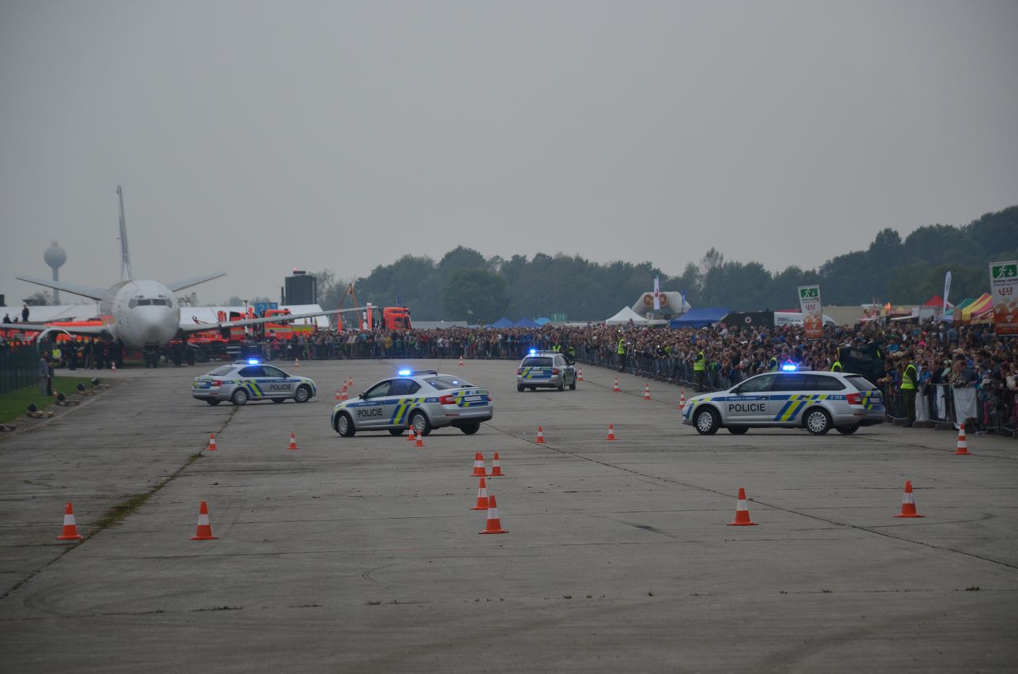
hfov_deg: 13.1
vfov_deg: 8.7
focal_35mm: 158
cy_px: 337
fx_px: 4443
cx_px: 509
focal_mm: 105
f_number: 6.3
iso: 200
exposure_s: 1/160
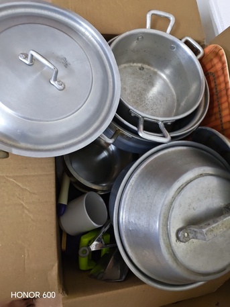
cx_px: 115
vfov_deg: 65.3
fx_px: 239
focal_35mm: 27
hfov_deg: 51.4
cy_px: 154
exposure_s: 1/33
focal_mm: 6.12
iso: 3200
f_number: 1.9
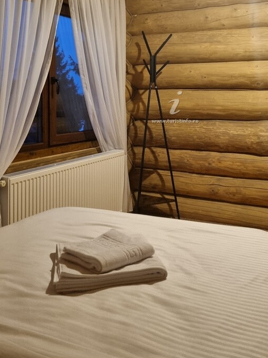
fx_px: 403
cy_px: 100
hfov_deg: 36.6
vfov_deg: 46.5
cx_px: 169
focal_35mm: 39
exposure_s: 1/50
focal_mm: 5.4
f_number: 1.8
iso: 400
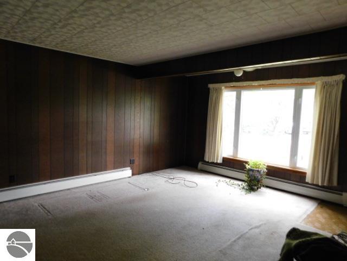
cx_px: 174
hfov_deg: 73.9
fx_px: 231
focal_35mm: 23
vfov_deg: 58.9
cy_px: 130
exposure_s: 1/20
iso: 400
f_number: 3
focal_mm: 4
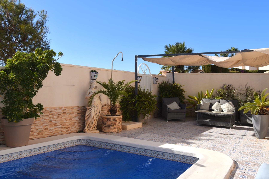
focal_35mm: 30
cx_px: 134
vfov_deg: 43.6
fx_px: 224
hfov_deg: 61.9
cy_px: 90
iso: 100
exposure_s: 1/200
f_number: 13
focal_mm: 20
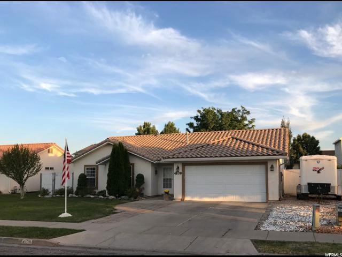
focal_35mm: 28
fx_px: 277
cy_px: 128
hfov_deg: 63.4
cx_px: 171
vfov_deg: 49.7
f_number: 1.8
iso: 20
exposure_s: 1/467
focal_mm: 3.99
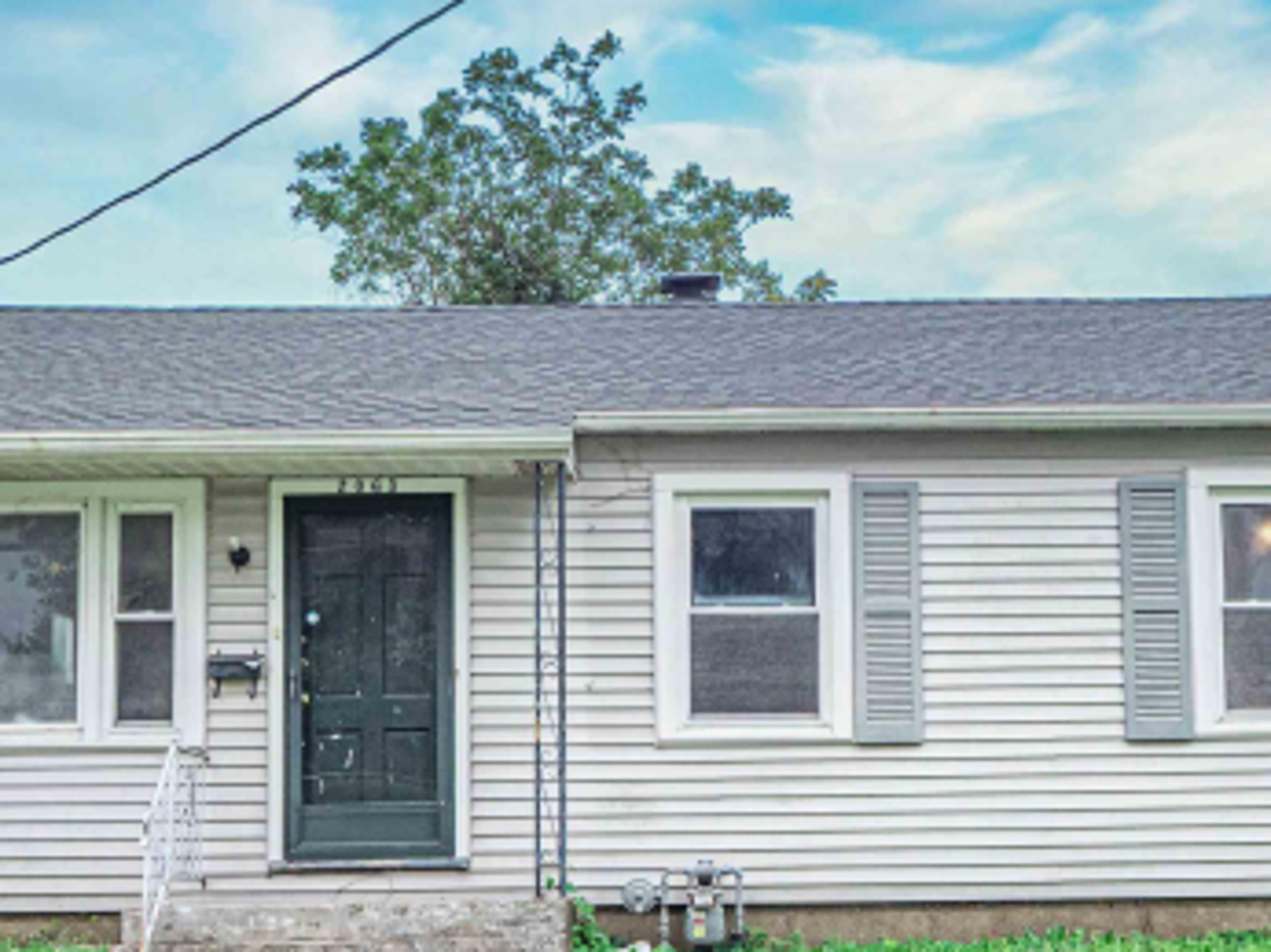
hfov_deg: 35.5
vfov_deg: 26.8
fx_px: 1981
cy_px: 673
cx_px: 740
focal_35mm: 54
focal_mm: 14
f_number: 4
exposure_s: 1/1250
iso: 400
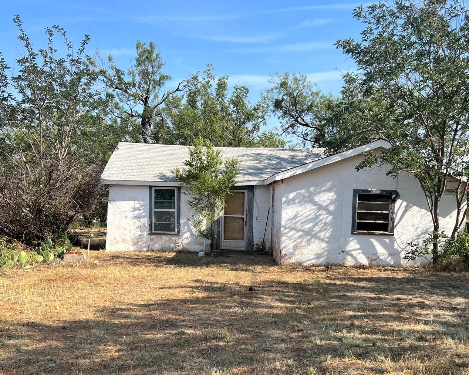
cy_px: 233
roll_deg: -1.4
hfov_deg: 44.7
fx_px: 569
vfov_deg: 36.3
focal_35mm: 41
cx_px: 268
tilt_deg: -3.3
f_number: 1.5
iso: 50
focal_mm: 5.7
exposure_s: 1/2762
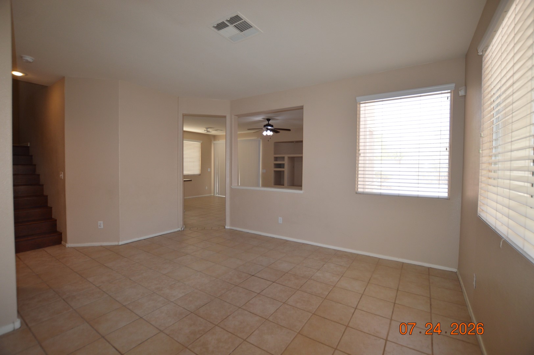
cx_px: 267
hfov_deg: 100.4
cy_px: 178
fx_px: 222
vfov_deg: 77.2
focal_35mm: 15
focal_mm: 10
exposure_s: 1/125
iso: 400
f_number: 4
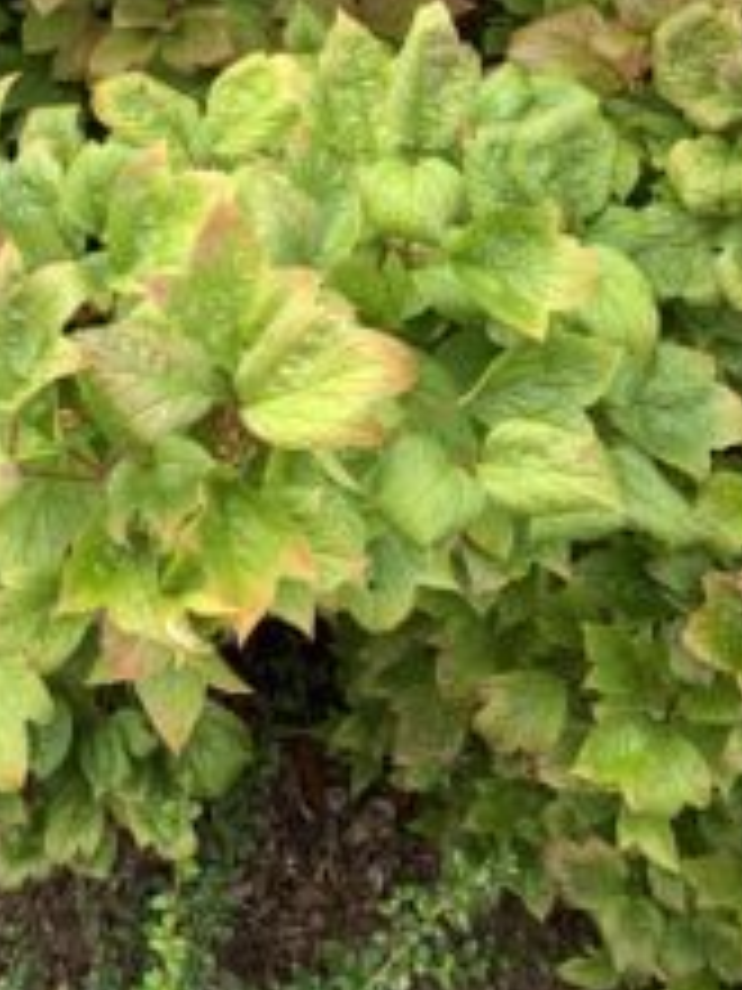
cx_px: -70
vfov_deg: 29.8
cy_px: -68
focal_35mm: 59
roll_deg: +0.2
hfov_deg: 23.3
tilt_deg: -25.9
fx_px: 1686
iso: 25
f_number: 1.8
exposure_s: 1/156
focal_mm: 4.25
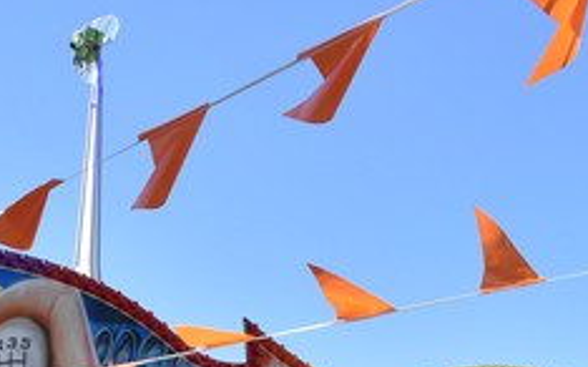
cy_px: 605
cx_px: 33
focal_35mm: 94
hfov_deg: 21.5
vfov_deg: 12.9
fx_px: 1506
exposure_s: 1/500
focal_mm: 18
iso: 450
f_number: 8
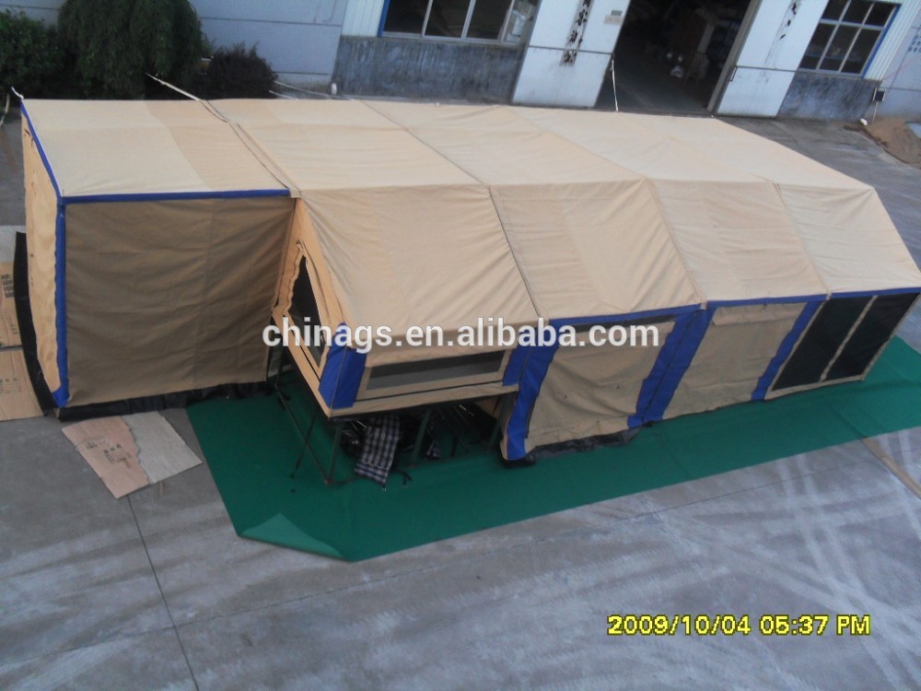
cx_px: 460
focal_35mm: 35
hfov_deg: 52.6
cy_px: 346
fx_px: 931
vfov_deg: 40.7
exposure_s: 1/45
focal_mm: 6.3
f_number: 3.2
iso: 160
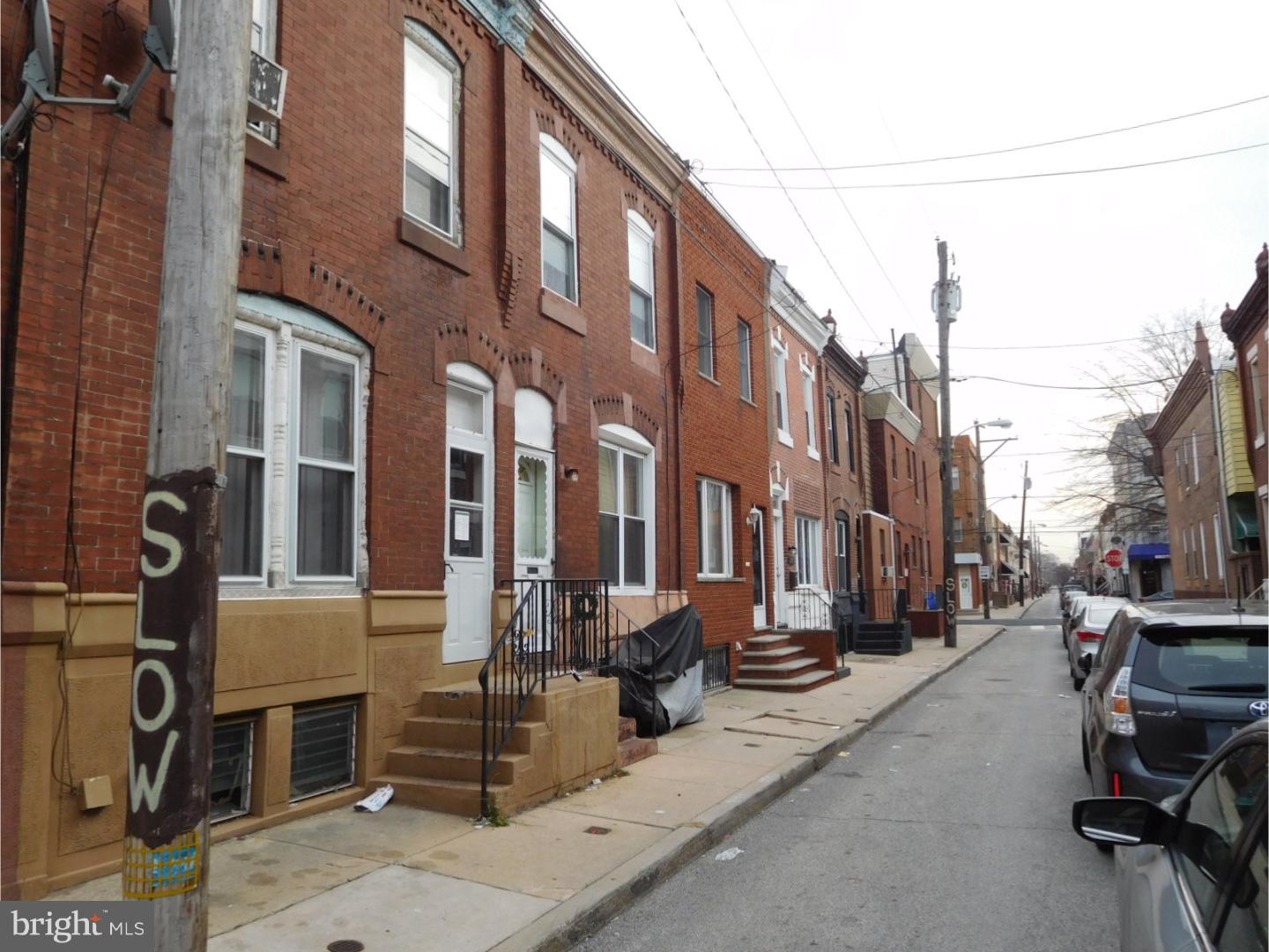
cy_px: 476
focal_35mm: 25
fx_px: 916
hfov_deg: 69.4
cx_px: 634
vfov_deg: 54.9
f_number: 3.4
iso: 125
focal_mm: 4.5
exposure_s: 1/250
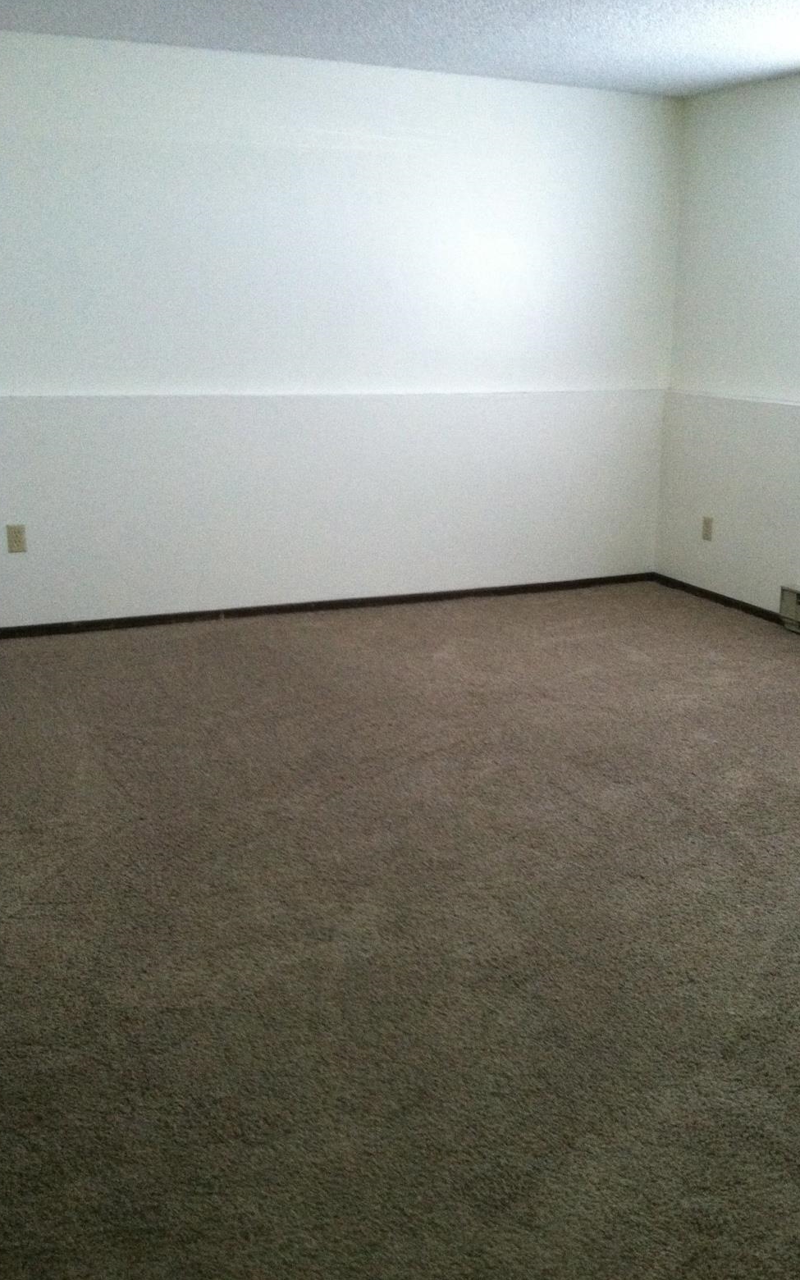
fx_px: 1326
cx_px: 453
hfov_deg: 33.5
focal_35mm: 38
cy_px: 626
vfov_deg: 51.5
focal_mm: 3.85
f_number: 2.8
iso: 400
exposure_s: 1/15
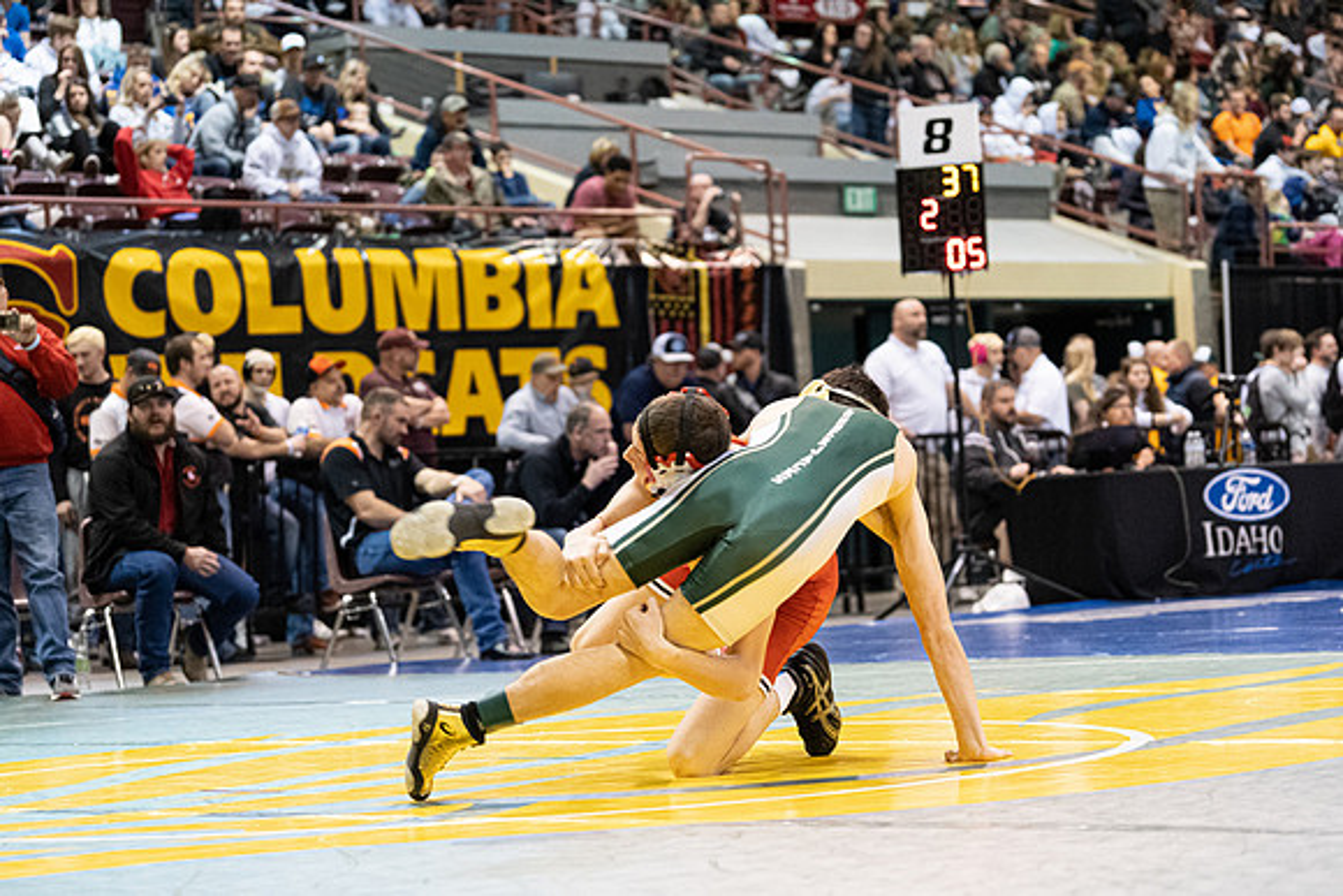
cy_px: 448
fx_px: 3806
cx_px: 672
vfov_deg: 13.4
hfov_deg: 20.0
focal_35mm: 102
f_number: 4
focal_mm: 102
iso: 10000
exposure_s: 1/500
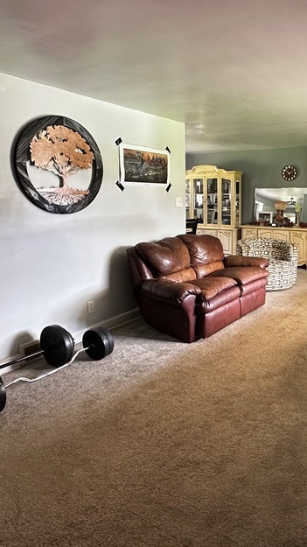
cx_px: 220
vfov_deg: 73.7
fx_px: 362
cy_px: 236
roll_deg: -0.6
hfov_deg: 44.8
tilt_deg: -7.9
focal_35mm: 25
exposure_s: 1/72
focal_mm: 2.22
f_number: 2.2
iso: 320
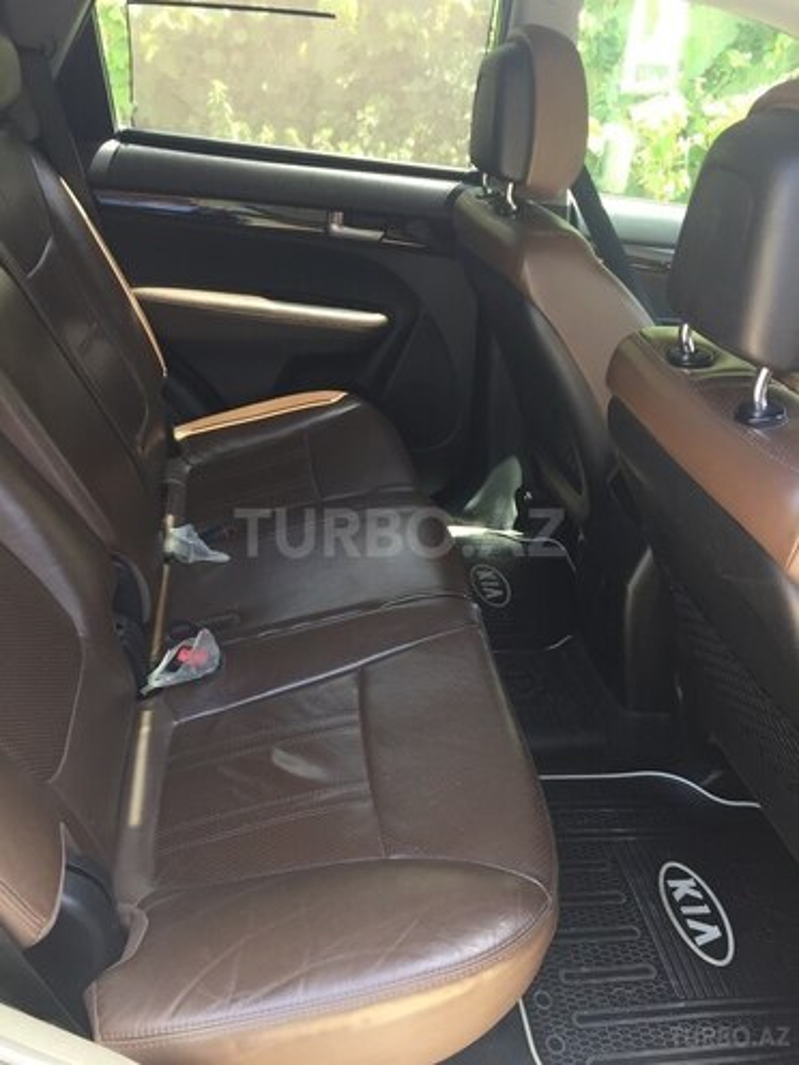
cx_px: 400
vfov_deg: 61.7
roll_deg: -2.1
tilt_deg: -27.0
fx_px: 892
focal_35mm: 29
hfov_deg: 48.2
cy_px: 532
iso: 50
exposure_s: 1/100
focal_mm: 4.15
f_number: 2.2
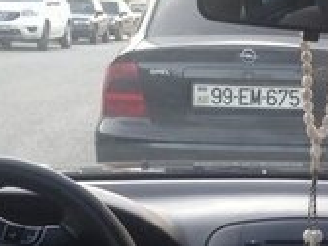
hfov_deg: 15.0
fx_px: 1232
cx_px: 291
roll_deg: -2.5
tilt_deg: -12.1
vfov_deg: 11.2
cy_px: 302
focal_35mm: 130
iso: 50
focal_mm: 4.12
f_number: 2.4
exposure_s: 1/60
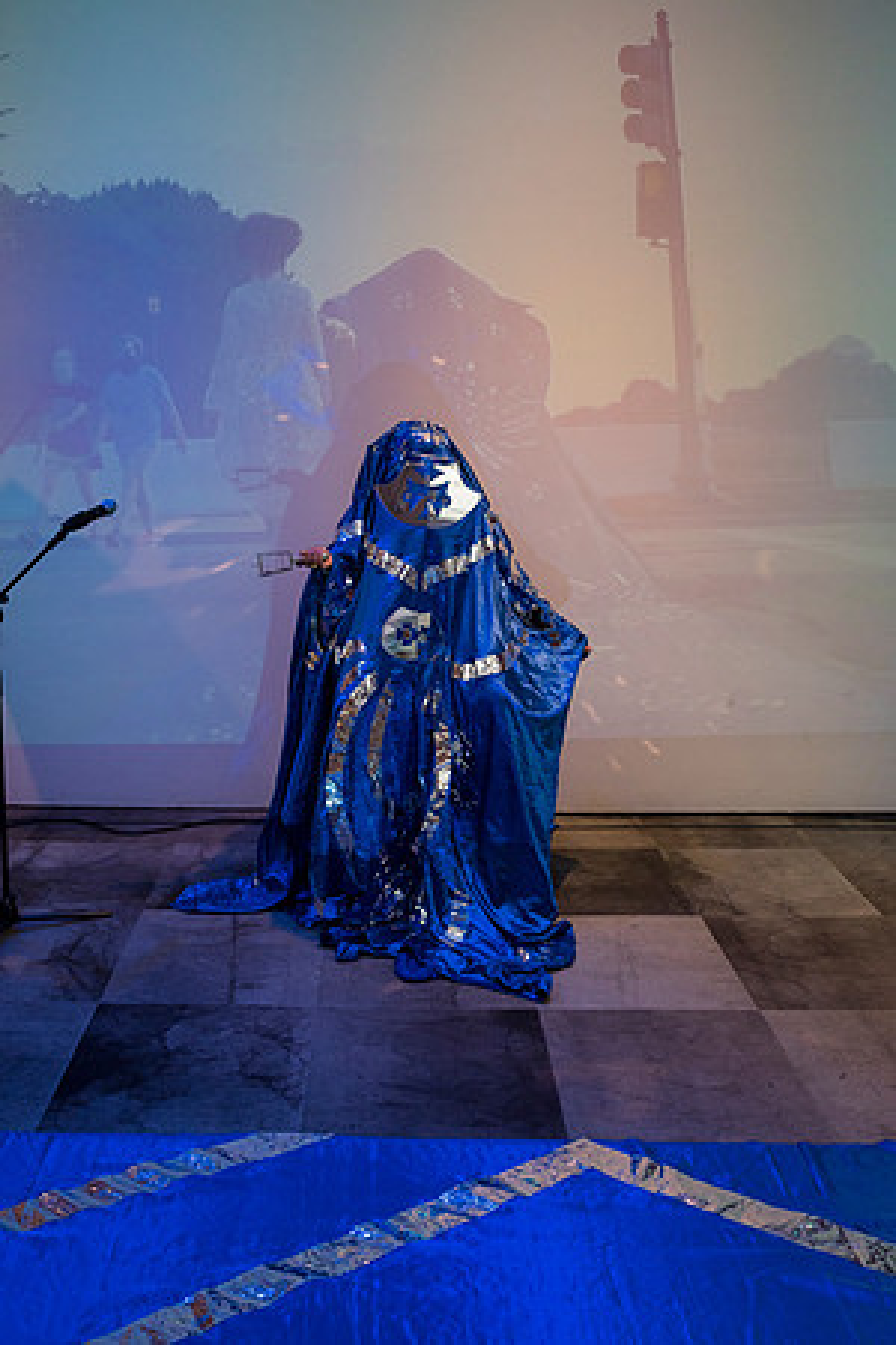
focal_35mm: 24
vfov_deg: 73.7
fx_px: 896
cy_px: 672
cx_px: 448
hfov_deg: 53.1
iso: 800
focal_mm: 24
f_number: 5
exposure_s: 1/125
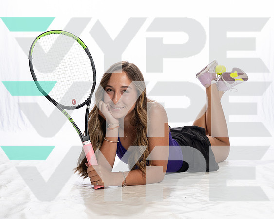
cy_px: 110
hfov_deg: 31.6
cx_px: 137
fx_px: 484
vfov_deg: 25.5
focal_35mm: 60
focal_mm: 53
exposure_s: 1/250
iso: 800
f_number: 8
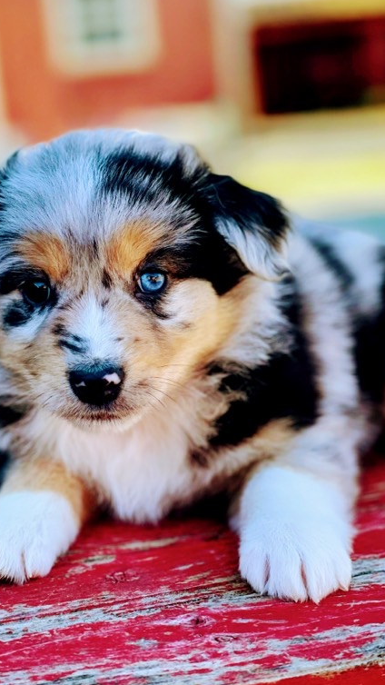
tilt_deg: -7.3
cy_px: 332
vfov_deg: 28.6
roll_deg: +6.5
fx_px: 1343
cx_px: 172
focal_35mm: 74
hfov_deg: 16.3
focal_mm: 7.5
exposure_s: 1/121
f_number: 2.2
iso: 20
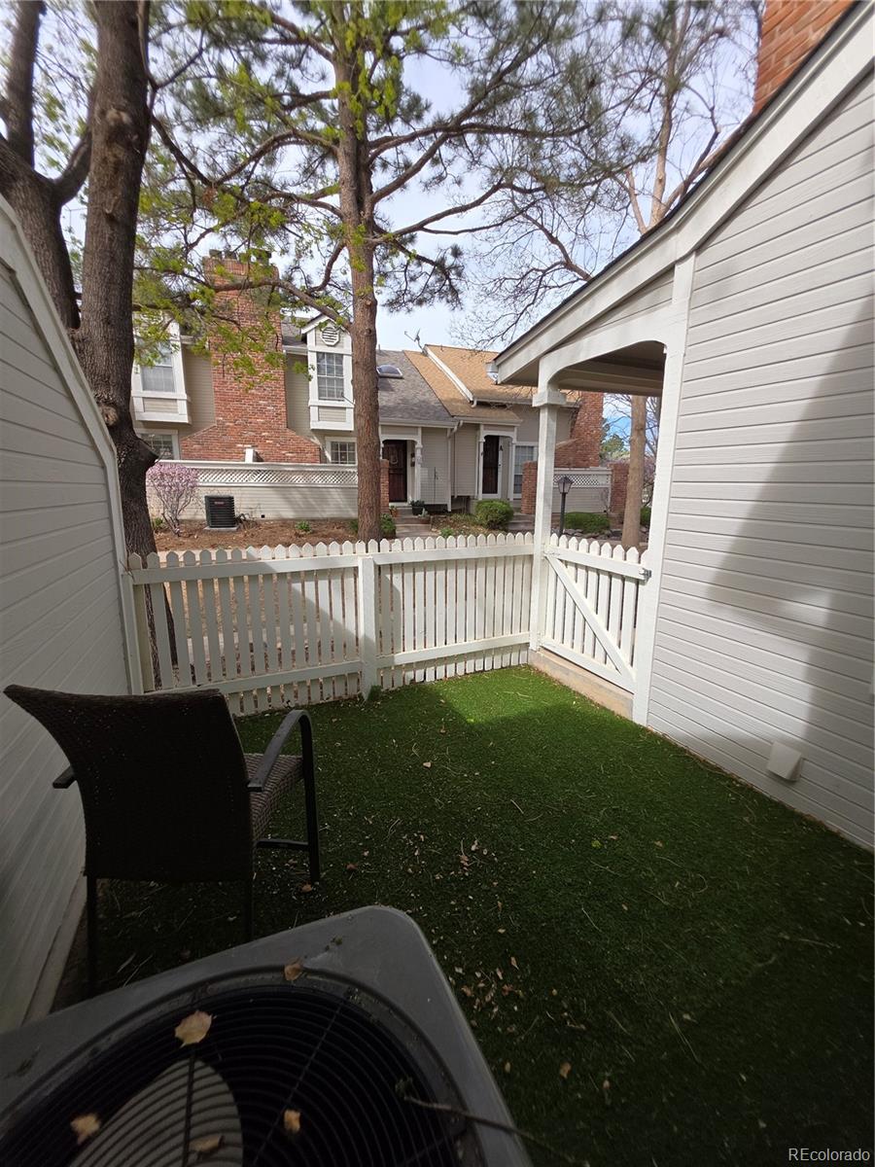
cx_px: 438
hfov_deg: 89.9
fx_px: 438
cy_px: 584
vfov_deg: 106.2
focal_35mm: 13
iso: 20
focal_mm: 2.2
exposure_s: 1/603
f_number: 1.9
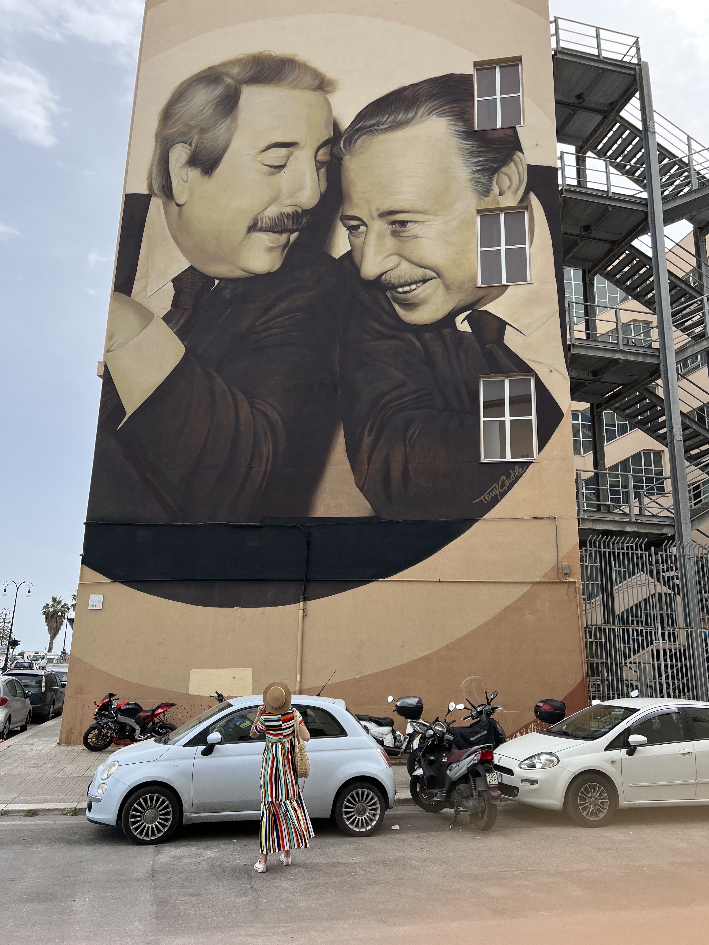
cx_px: 354
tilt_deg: +14.9
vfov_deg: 67.3
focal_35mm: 26
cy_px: 472
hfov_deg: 53.1
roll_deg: -1.5
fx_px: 710
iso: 50
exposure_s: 1/2123
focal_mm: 5.7
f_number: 1.5
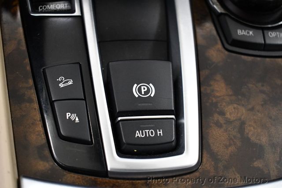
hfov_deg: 36.9
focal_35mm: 54
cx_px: 141
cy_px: 94
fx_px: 423
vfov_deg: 25.0
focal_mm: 36
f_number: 4.8
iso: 3200
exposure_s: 1/100
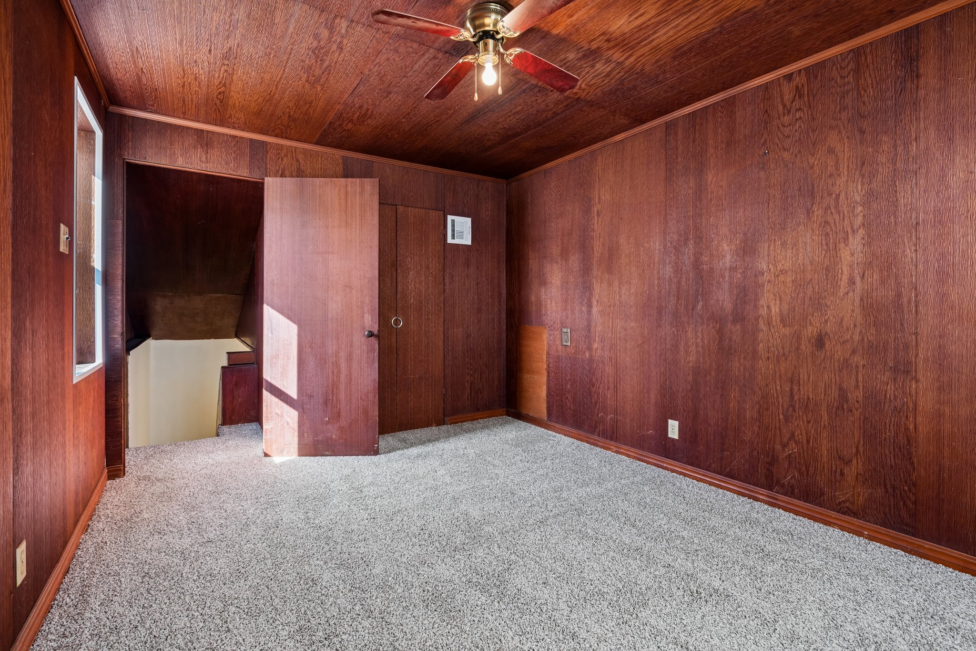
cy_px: 326
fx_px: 434
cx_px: 488
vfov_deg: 73.7
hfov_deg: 96.7
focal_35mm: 16
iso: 200
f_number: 7.1
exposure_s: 1/8
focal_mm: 16
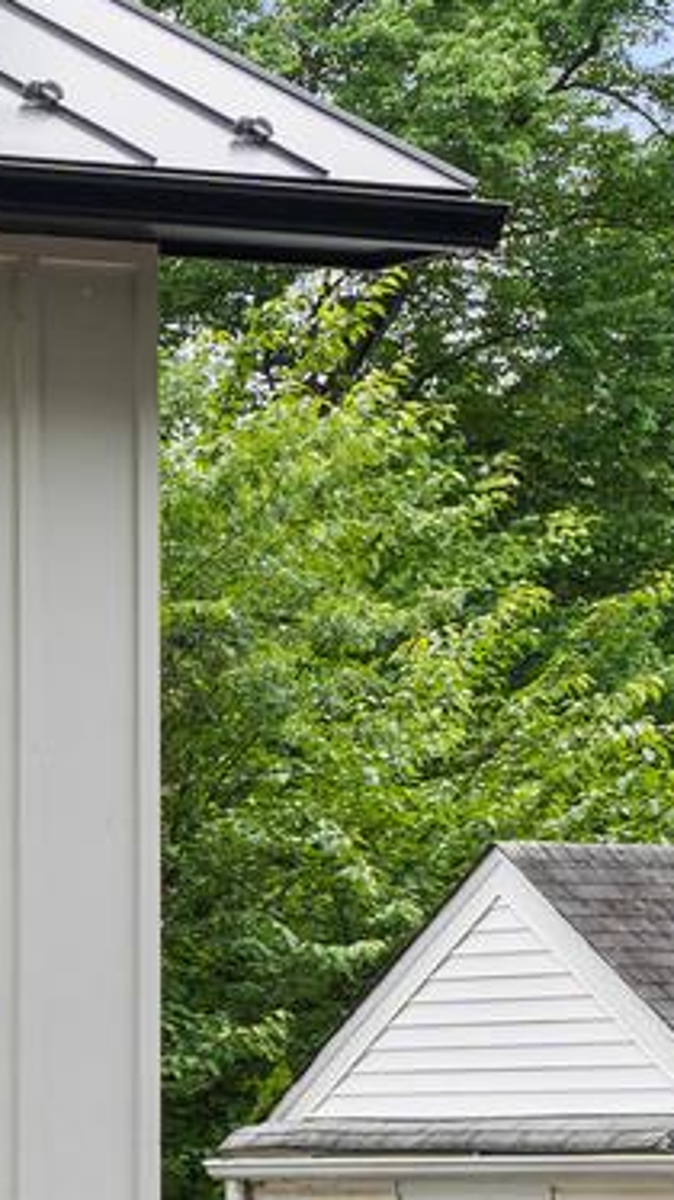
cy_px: 1340
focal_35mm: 178
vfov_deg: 11.9
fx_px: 5663
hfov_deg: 6.3
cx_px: -1332
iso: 125
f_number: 4
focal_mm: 21
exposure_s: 1/30
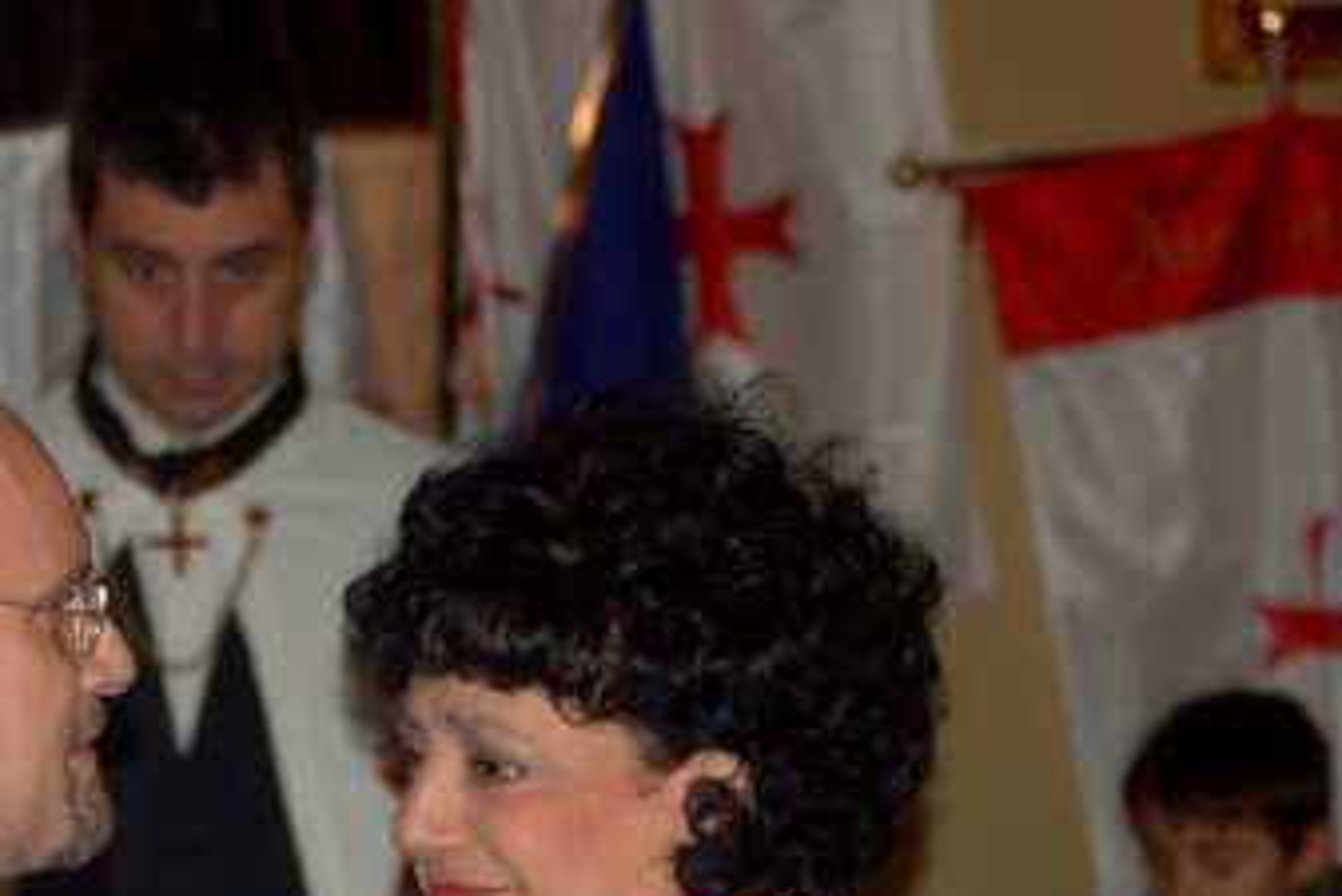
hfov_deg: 11.0
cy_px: 729
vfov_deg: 7.3
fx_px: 6974
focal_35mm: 187
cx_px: 400
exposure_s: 1/60
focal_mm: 70
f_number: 4
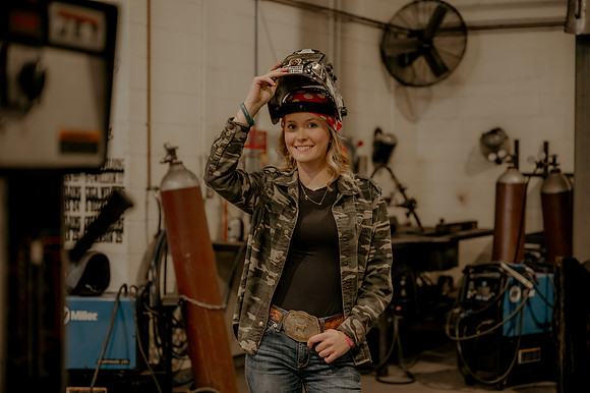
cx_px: 295
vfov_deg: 19.4
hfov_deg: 28.9
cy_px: 196
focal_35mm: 70
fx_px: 1147
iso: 500
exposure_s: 1/100
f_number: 2.8
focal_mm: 70
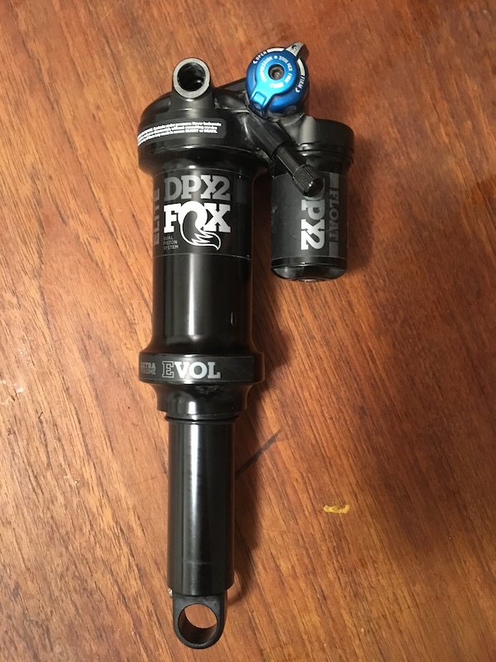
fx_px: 554
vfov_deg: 61.7
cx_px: 248
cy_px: 331
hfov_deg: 48.2
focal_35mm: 29
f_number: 2.2
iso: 320
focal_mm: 4.15
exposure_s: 1/15
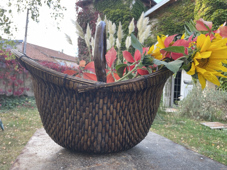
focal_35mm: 26
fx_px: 170
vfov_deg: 53.1
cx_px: 114
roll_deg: -3.8
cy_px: 85
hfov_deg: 67.3
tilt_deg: -0.1
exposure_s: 1/201
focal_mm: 4.2
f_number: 1.6
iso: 32
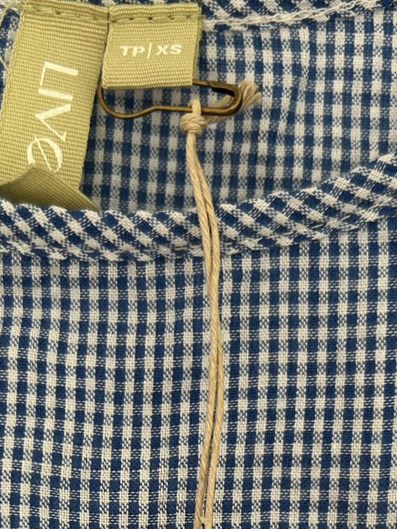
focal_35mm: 63
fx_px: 963
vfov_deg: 28.3
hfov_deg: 23.3
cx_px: 174
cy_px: 565
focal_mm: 5.7
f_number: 1.5
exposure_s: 1/72
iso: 125
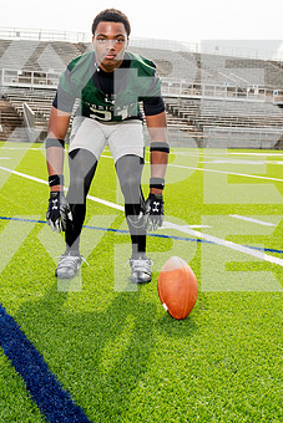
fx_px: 577
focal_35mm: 49
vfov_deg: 40.1
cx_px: 102
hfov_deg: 27.4
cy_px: 167
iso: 100
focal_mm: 37
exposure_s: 1/320
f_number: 5.6
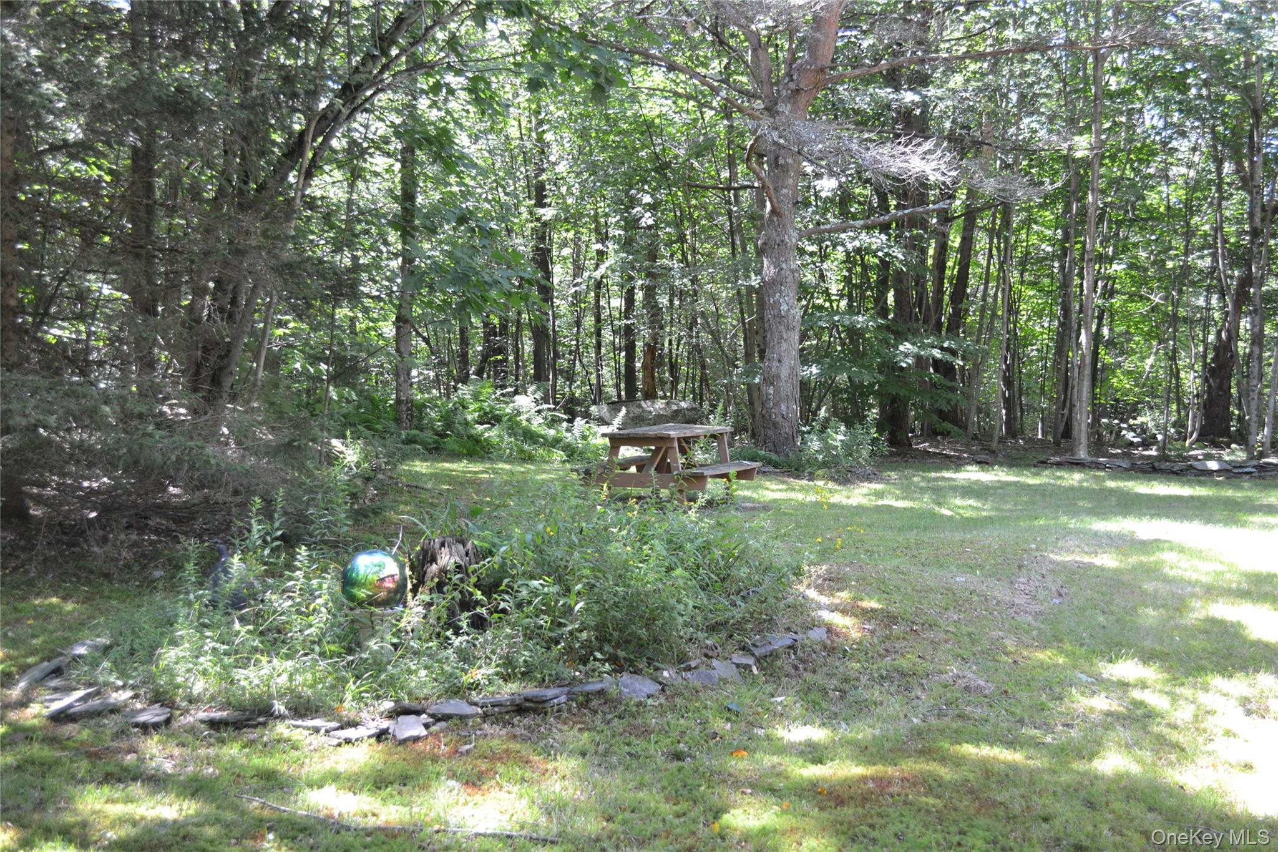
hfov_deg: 49.6
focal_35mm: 39
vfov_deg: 34.2
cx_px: 639
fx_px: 1384
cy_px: 426
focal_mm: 26
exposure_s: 1/60
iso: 500
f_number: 4.2
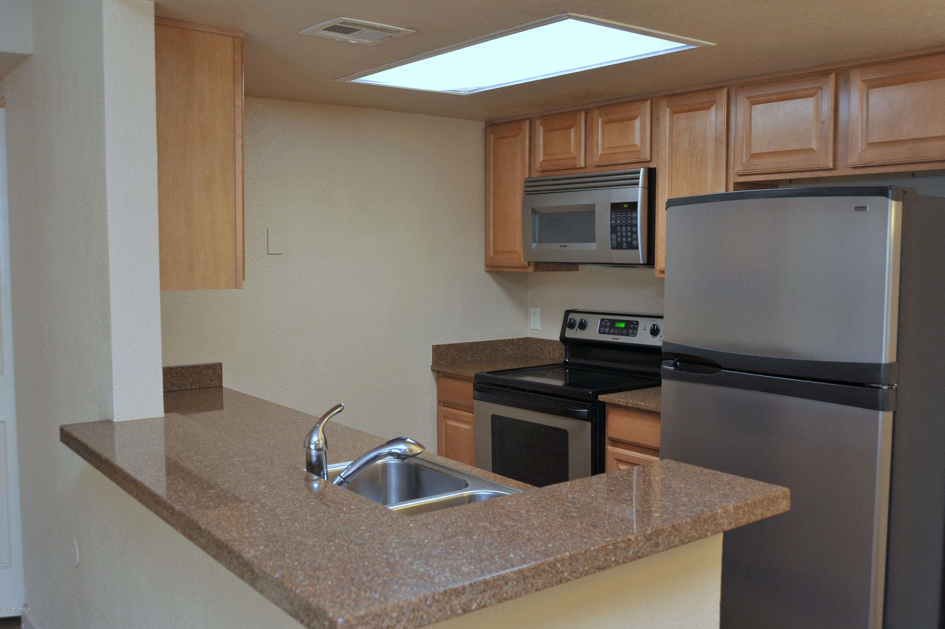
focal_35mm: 35
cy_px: 314
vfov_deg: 37.8
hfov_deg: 54.5
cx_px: 472
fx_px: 918
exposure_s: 1/30
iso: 640
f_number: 5
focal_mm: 35
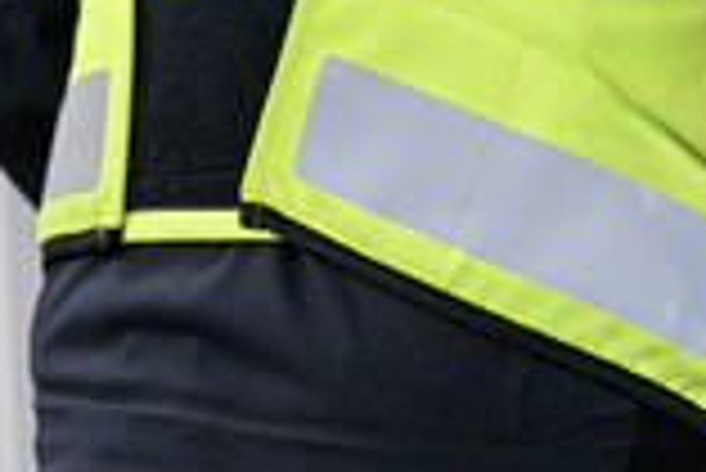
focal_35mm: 285
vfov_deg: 4.8
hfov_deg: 7.1
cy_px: 182
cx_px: 953
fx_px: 5594
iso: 3200
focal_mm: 70
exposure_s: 1/250
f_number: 2.8
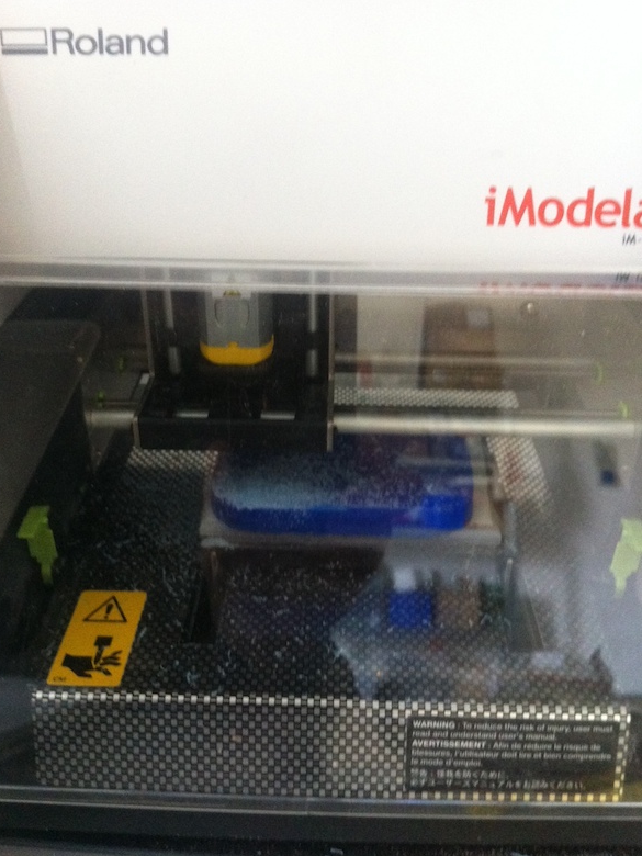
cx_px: 315
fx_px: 890
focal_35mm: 36
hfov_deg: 39.7
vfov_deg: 51.4
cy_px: 422
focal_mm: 3.85
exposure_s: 1/15
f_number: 2.8
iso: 400
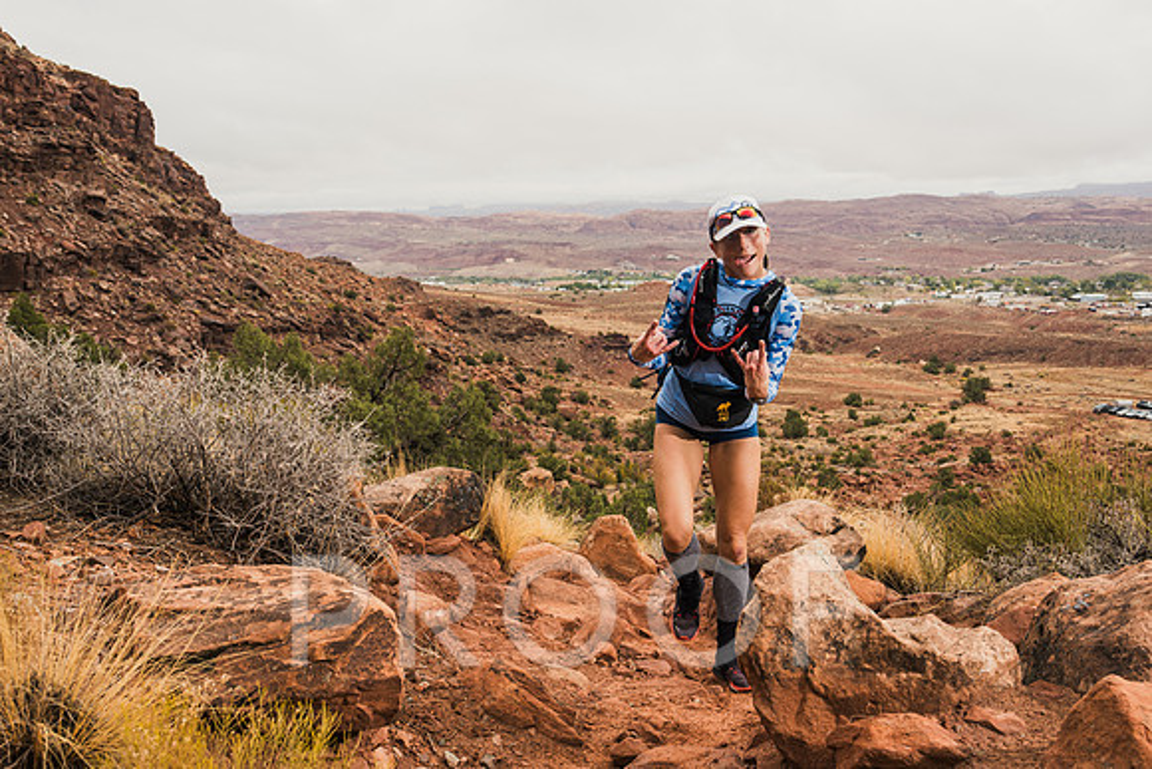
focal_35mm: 37
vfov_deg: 36.4
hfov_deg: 52.4
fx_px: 1170
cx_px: 576
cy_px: 384
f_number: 6.3
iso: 200
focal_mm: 35
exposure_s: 1/320
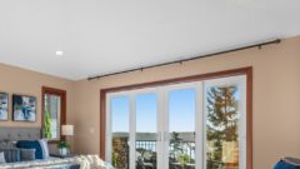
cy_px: 138
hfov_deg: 66.5
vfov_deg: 39.6
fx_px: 223
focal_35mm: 28
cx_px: 106
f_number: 7.1
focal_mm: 16
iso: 400
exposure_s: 1/60
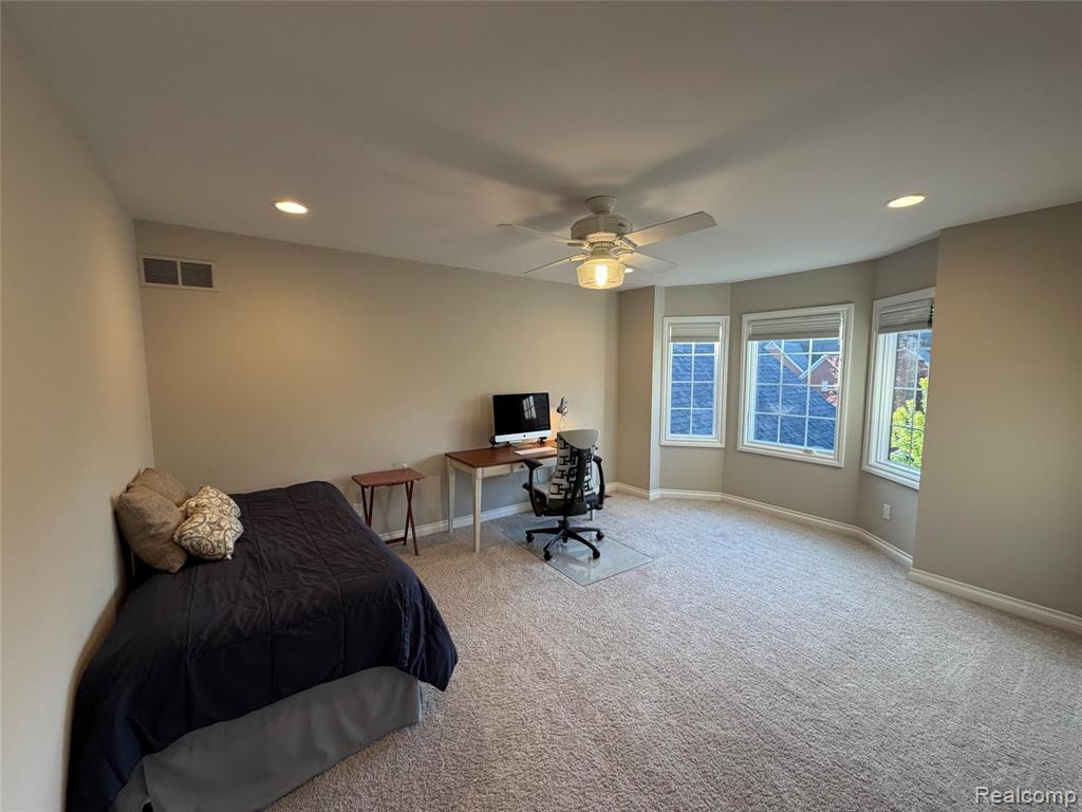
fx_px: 438
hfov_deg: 102.1
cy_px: 406
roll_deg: +0.1
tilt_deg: -4.2
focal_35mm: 14
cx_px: 541
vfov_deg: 85.7
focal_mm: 2.22
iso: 200
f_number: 2.2
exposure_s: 1/120
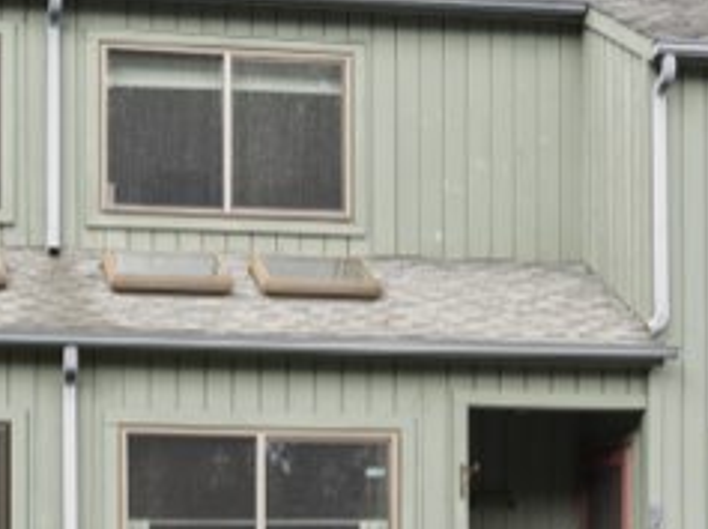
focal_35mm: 91
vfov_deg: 16.1
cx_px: 603
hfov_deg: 21.2
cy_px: 433
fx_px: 1858
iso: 200
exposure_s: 1/13
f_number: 9
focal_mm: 35
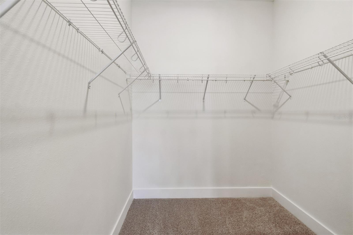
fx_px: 147
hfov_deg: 100.4
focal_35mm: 15
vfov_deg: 77.3
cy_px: 118
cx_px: 176
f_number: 7.1
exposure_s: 1/5
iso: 100
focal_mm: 10
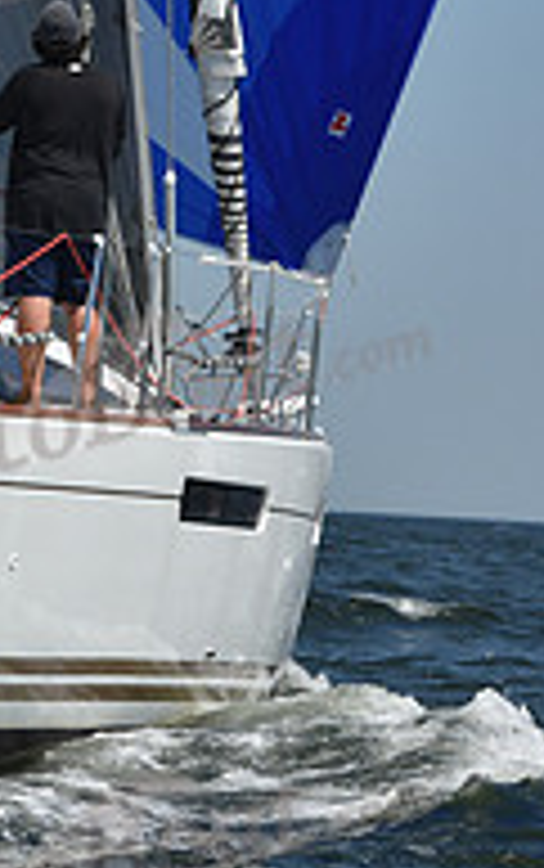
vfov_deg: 6.9
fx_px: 7243
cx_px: -432
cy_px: 236
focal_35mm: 306
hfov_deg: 4.3
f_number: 9
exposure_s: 1/1250
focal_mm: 100
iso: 250
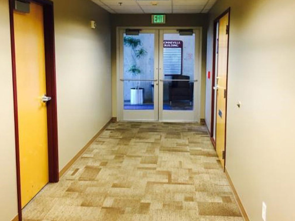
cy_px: 91
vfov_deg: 38.5
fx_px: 315
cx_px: 159
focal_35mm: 37
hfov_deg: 50.1
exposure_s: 1/30
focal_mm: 4.15
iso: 100
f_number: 2.2
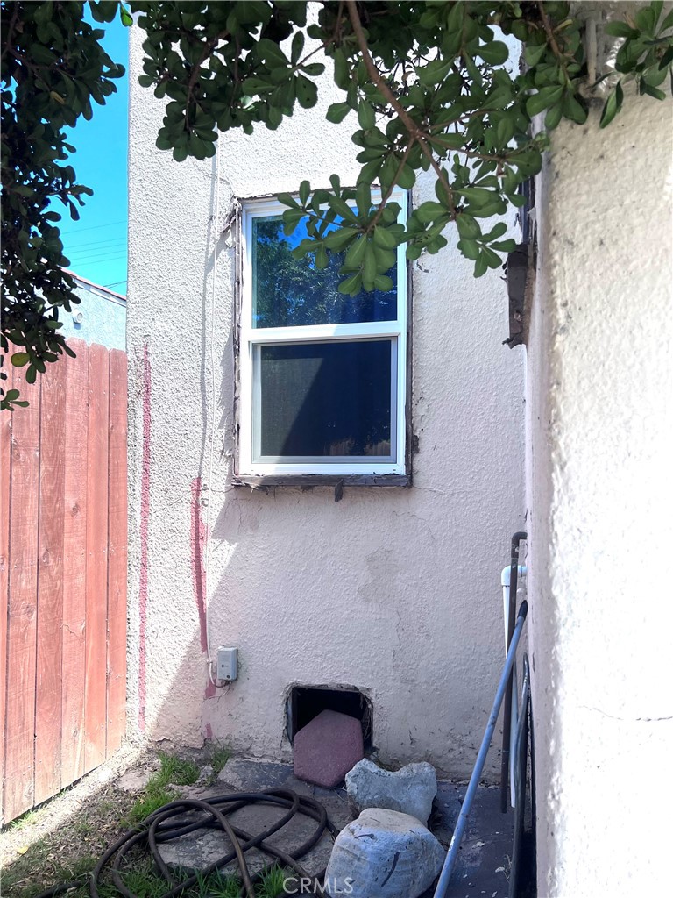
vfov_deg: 67.3
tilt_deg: +1.2
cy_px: 449
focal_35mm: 26
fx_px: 674
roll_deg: +0.5
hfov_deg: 53.1
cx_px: 336
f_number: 1.5
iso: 50
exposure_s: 1/902
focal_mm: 5.7
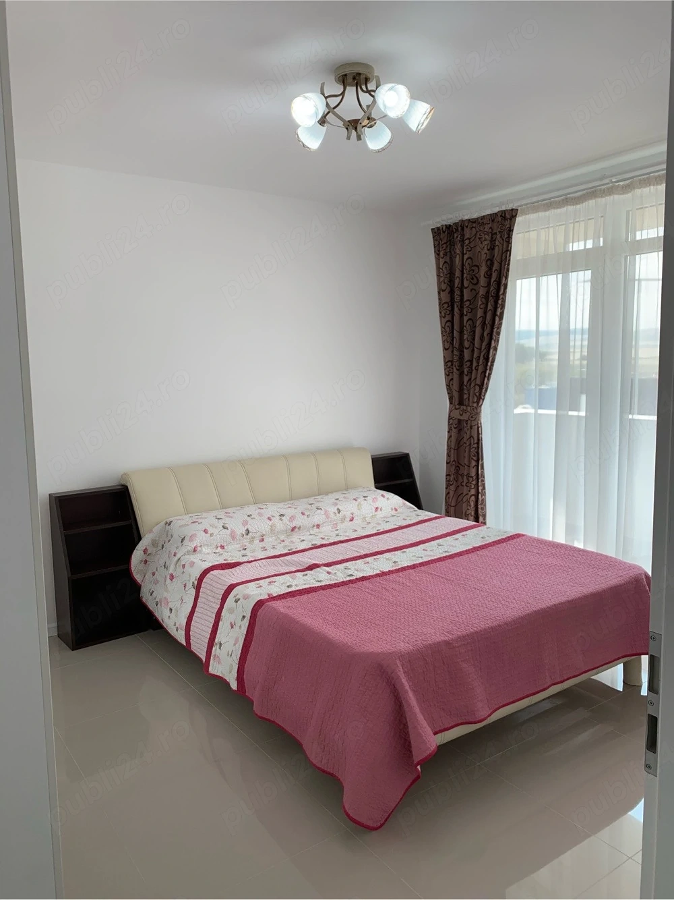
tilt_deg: -5.6
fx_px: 675
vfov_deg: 67.3
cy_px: 450
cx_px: 337
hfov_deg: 53.0
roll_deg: +0.5
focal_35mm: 26
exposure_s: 1/127
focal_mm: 4.25
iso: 25
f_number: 1.8
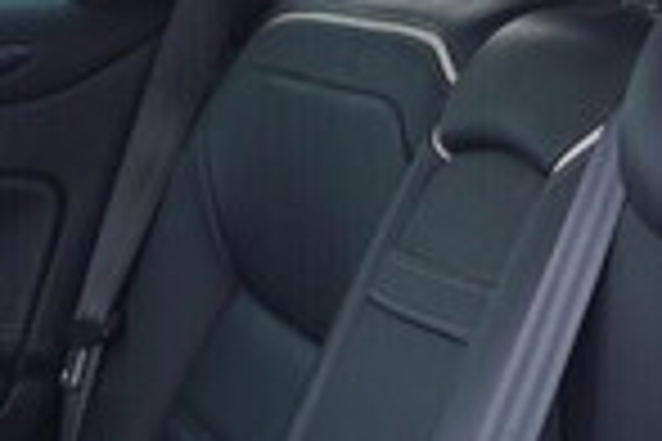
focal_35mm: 135
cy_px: 128
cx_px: 122
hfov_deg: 15.1
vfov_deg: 10.1
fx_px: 2482
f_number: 2.8
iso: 320
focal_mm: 24
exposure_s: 1/40
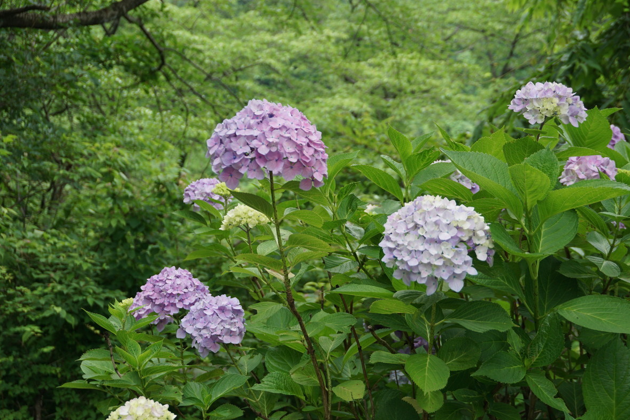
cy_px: 212
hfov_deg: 38.2
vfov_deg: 26.0
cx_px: 316
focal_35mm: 52
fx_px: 910
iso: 250
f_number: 5
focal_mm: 34
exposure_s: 1/160
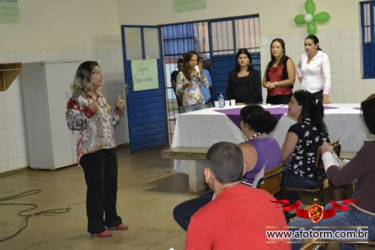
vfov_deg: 25.0
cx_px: 188
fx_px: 562
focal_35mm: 54
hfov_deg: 36.9
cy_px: 125
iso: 3200
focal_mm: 36
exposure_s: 1/60
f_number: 5
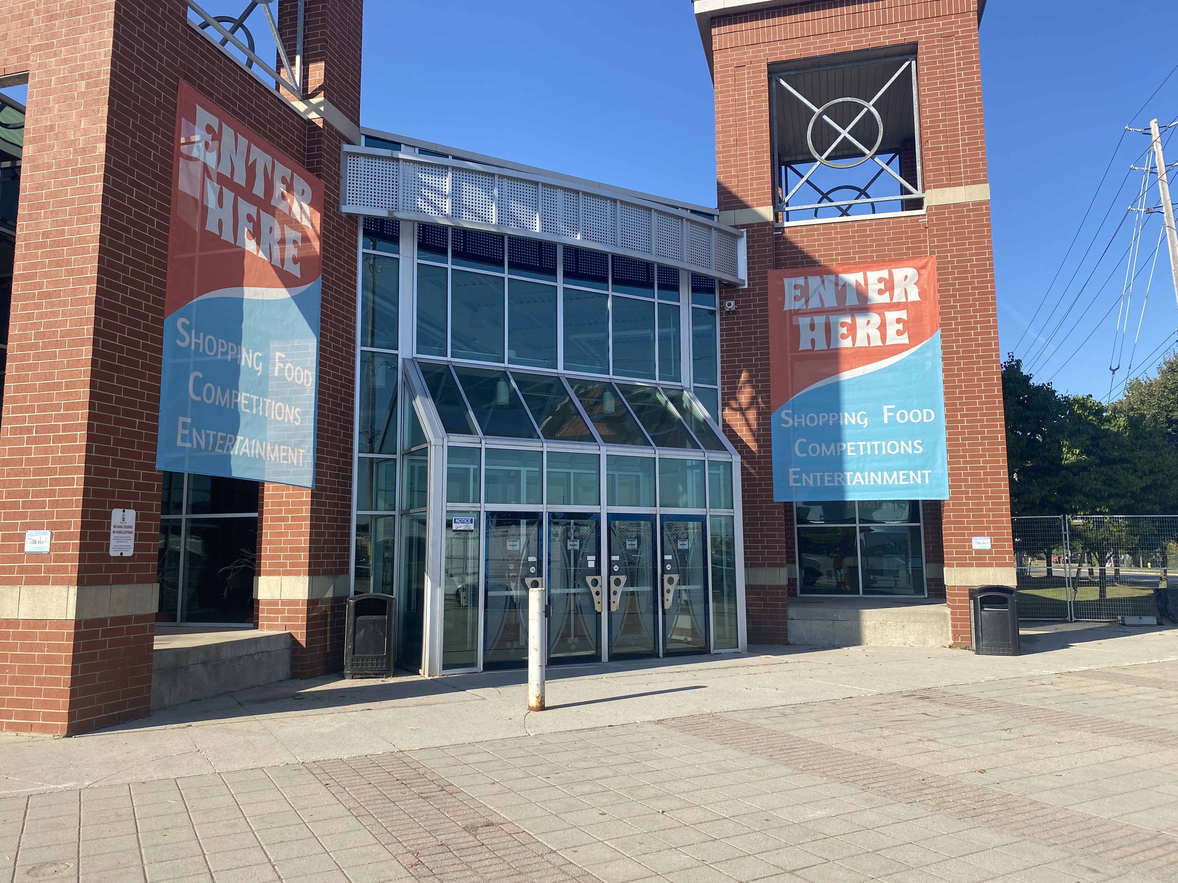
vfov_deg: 53.1
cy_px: 442
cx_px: 589
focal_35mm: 26
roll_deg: +1.1
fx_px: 885
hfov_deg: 67.3
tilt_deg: +6.3
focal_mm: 4.25
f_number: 1.8
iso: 32
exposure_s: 1/1838
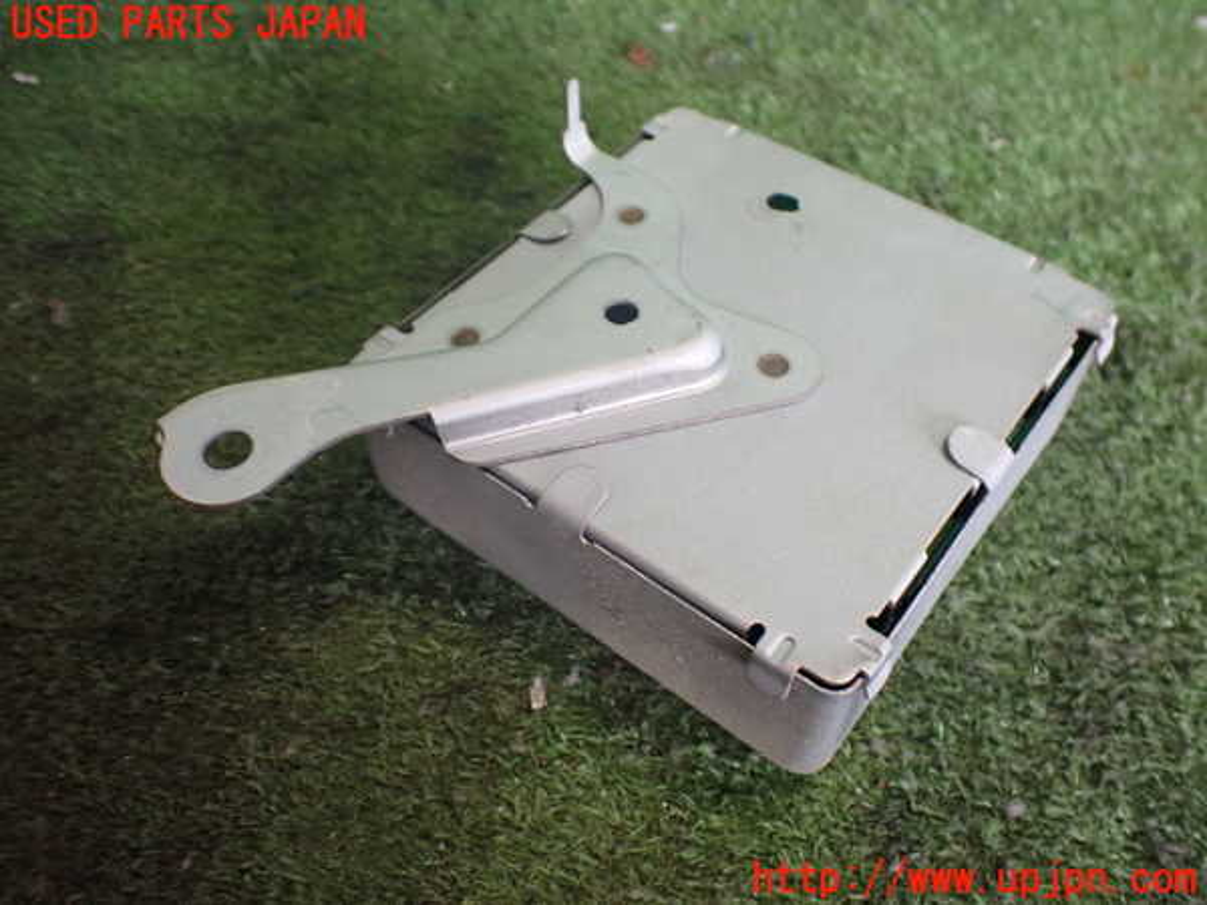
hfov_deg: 60.0
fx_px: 1046
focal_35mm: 30
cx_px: 604
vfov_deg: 46.8
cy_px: 452
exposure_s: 1/125
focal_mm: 5.4
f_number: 2.3
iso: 640
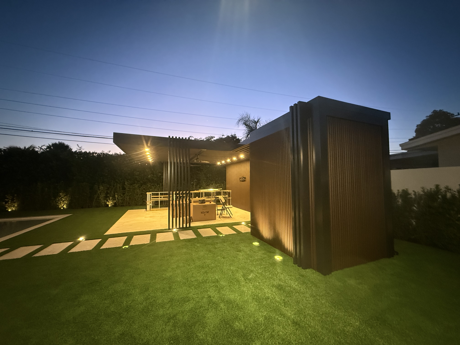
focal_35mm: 14
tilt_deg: +3.3
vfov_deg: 85.7
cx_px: 230
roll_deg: +0.8
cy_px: 172
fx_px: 186
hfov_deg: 102.1
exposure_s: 1/40
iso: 1000
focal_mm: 2.22
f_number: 2.2
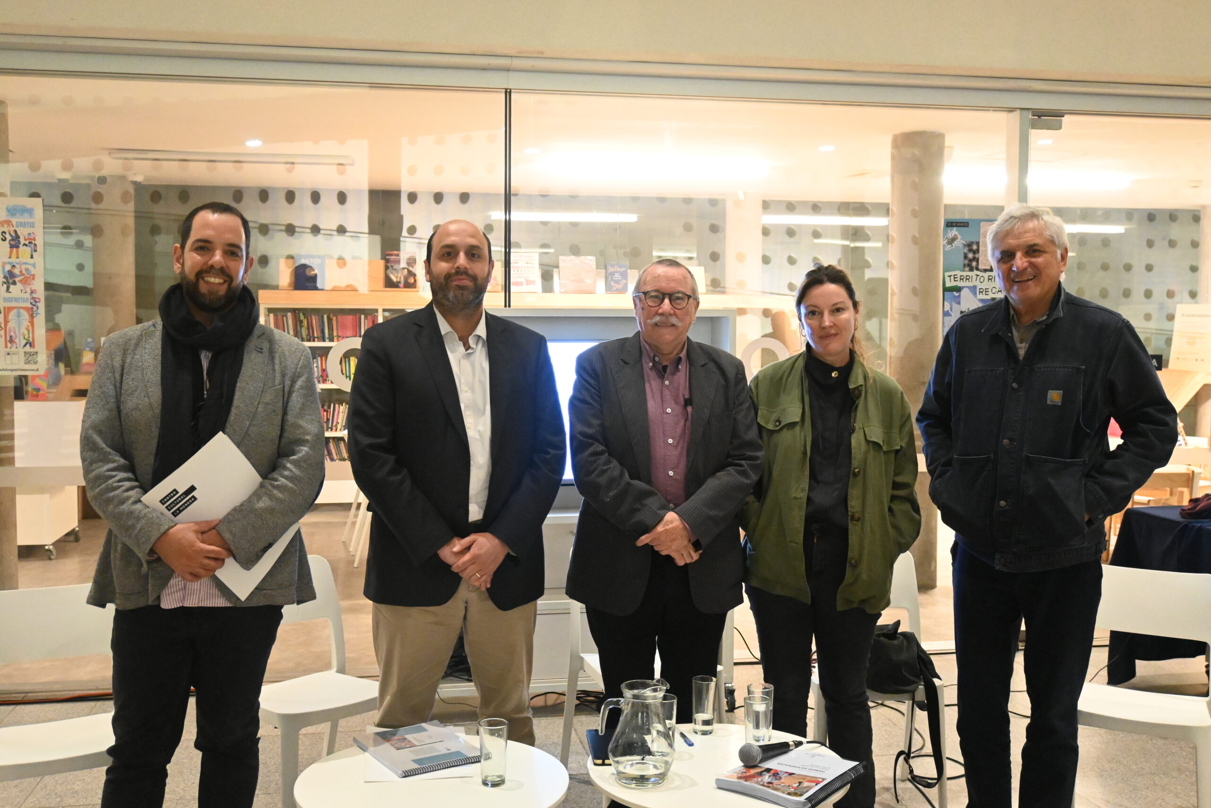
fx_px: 1211
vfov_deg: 36.9
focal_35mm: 36
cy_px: 404
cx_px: 606
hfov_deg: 53.1
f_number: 4.2
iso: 5600
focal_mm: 24
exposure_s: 1/60
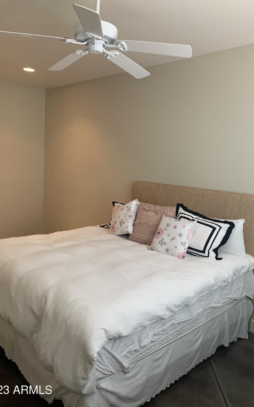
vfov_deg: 66.5
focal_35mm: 28
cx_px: 138
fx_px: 310
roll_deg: -2.6
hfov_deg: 44.5
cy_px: 202
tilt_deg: -7.2
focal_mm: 4.25
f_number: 1.8
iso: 200
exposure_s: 1/60
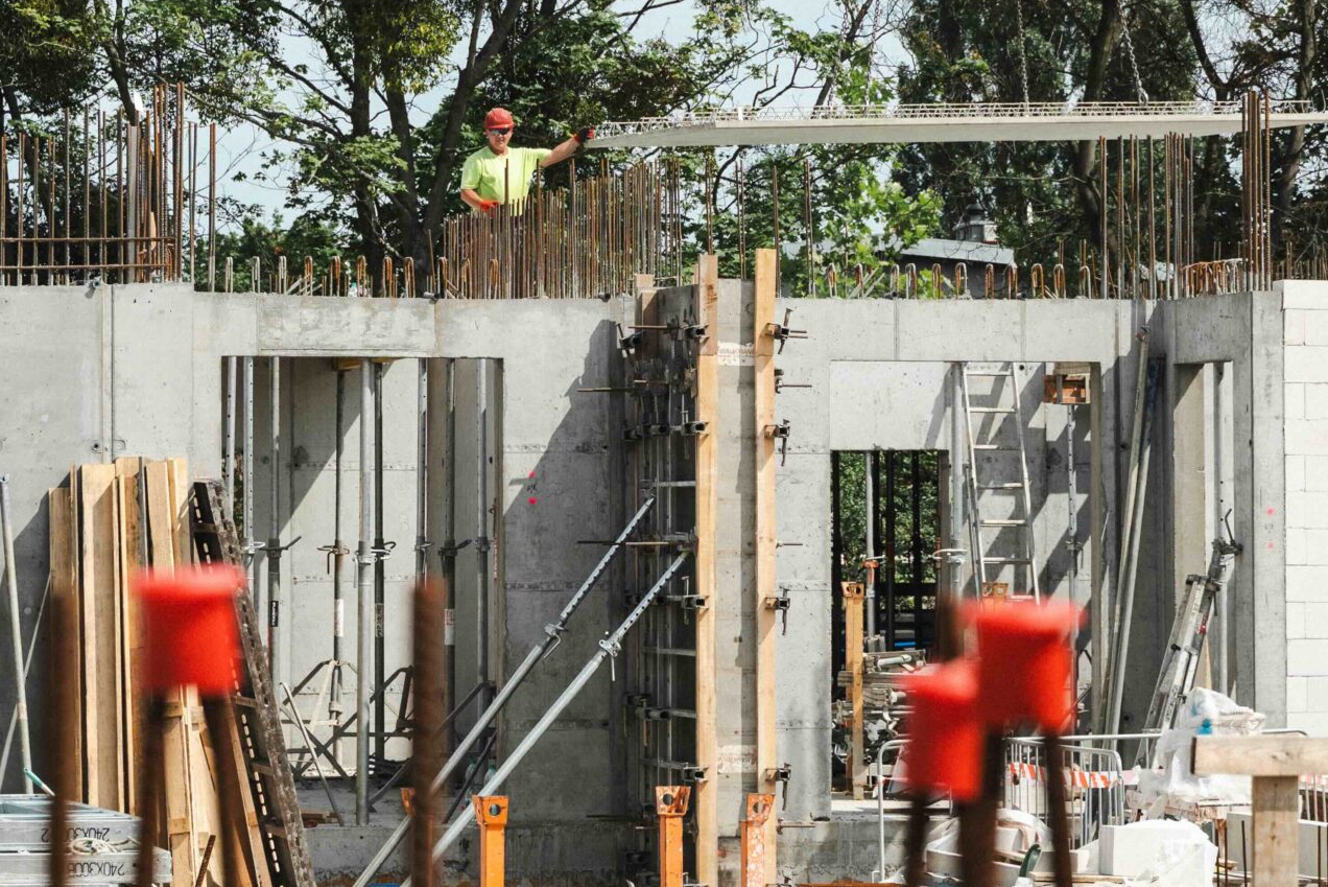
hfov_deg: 13.6
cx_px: 500
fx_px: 5572
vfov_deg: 9.0
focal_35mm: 151
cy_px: 43
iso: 200
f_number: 5
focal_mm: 75
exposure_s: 1/1000
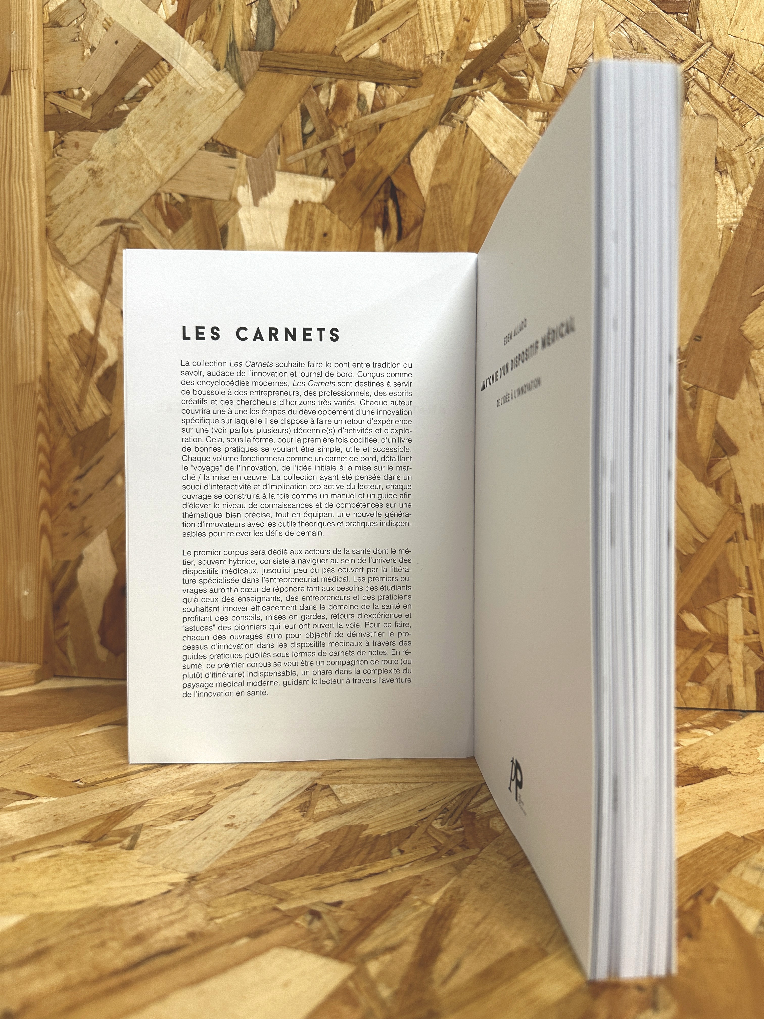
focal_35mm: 24
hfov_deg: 56.8
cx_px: 382
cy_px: 510
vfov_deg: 71.6
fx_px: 706
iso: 125
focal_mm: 6.86
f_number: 1.78
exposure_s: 1/50
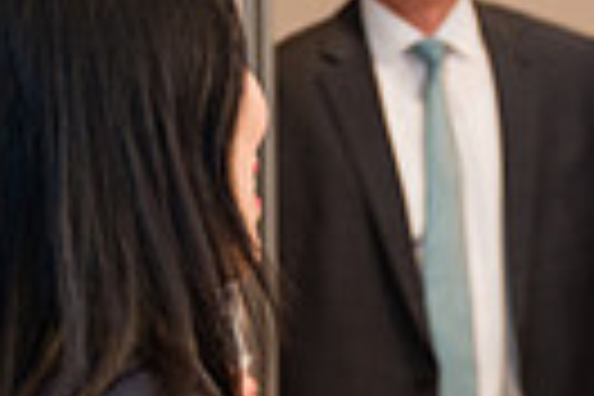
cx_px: 891
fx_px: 3811
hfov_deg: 8.7
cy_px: 418
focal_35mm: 231
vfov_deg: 5.9
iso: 800
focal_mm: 52
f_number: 3.2
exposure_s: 1/200
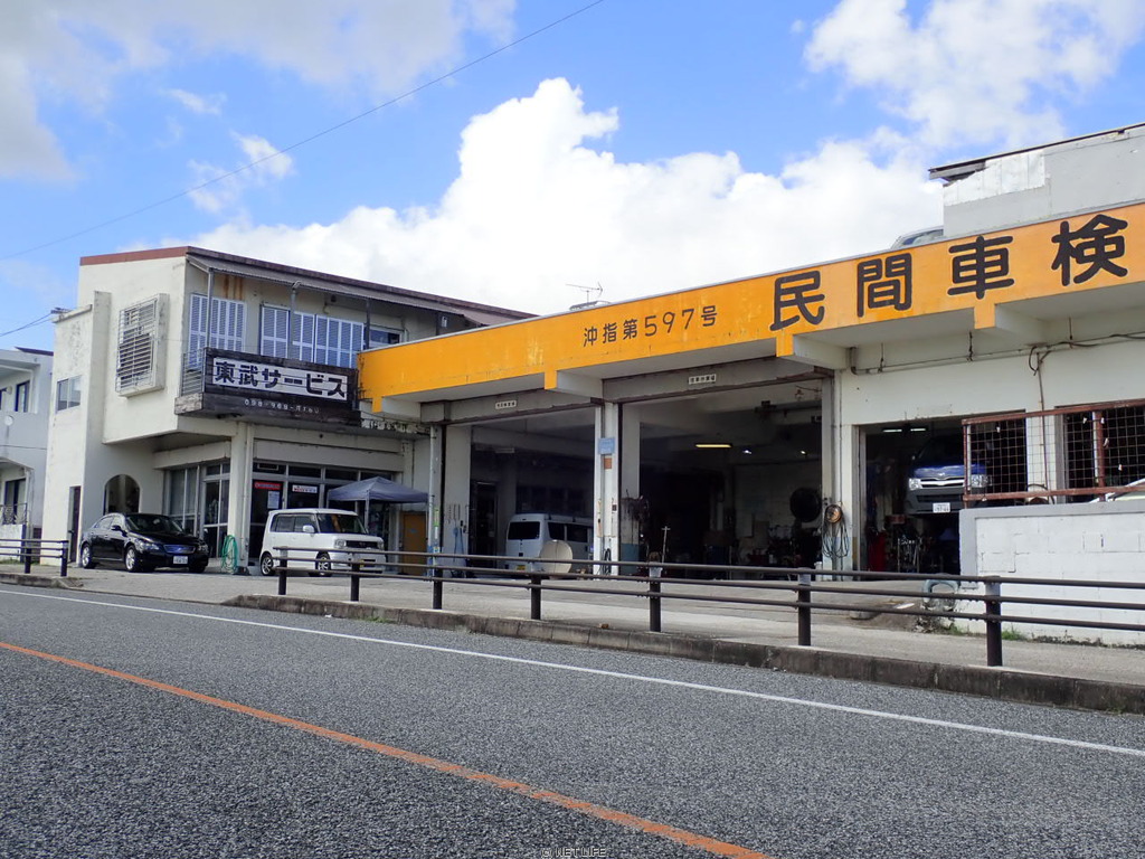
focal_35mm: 40
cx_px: 572
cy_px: 430
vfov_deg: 36.0
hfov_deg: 46.8
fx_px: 1323
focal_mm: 7.34
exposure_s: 1/500
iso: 100
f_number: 4
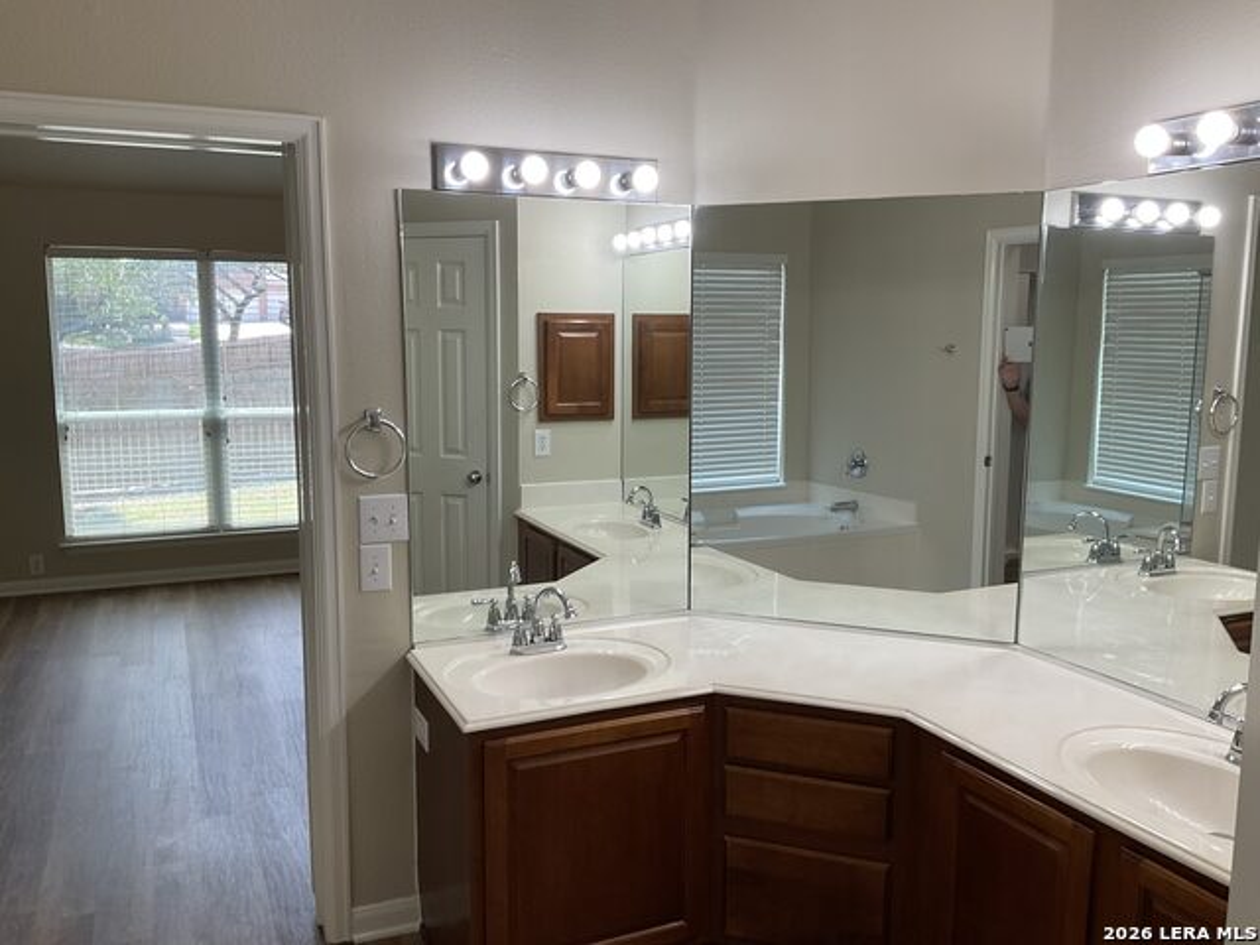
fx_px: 1056
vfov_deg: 48.2
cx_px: 630
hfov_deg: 61.7
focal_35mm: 29
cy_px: 472
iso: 40
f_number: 1.8
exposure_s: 1/120
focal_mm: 3
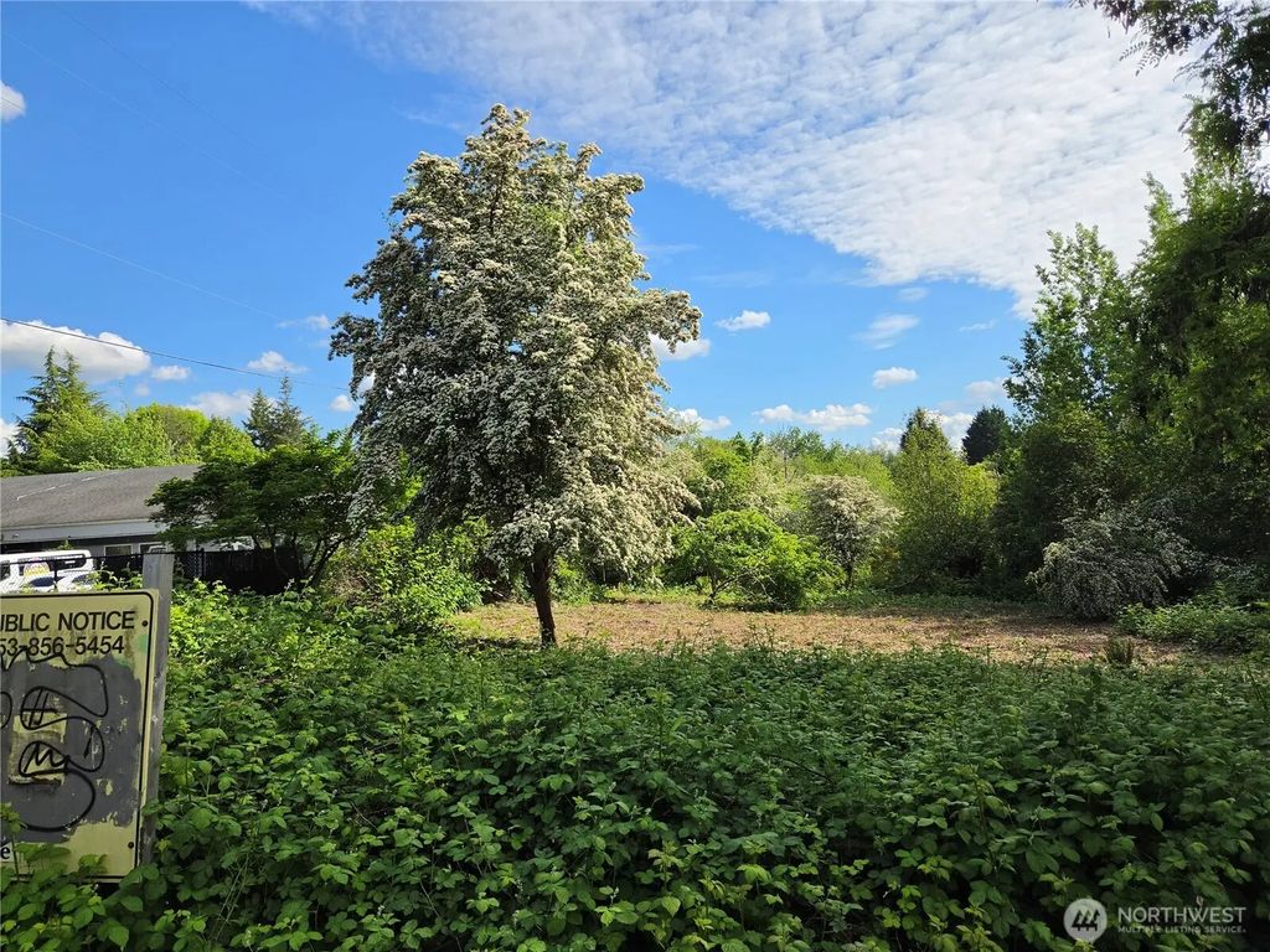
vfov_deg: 58.9
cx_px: 635
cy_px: 476
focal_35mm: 23
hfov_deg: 73.9
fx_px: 844
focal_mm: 5.4
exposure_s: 1/5127
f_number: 1.8
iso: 80
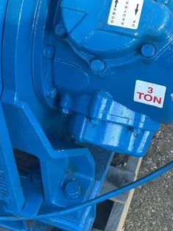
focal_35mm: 61
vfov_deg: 31.5
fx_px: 406
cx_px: 108
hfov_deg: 24.0
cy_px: 80
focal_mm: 5.7
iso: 50
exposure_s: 1/414
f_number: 1.5
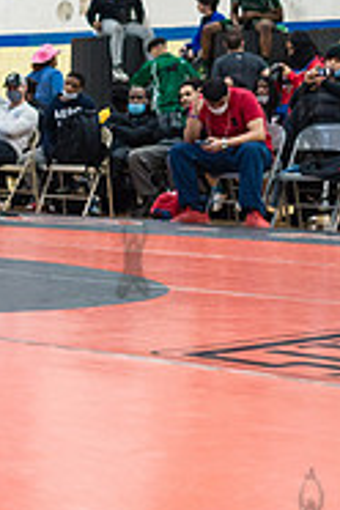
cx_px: -222
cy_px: 117
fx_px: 1544
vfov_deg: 18.6
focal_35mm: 109
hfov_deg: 11.8
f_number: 3.5
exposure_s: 1/400
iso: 4000
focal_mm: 35
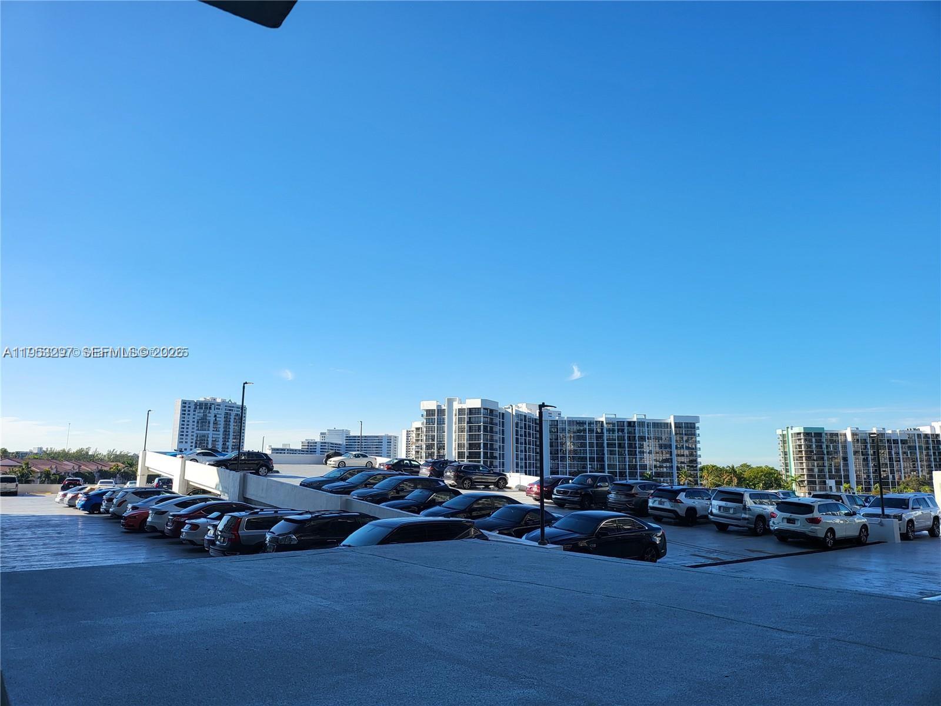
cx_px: 470
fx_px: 652
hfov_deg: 71.6
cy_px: 353
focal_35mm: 24
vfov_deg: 56.8
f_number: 1.8
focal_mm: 5
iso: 40
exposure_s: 1/1920
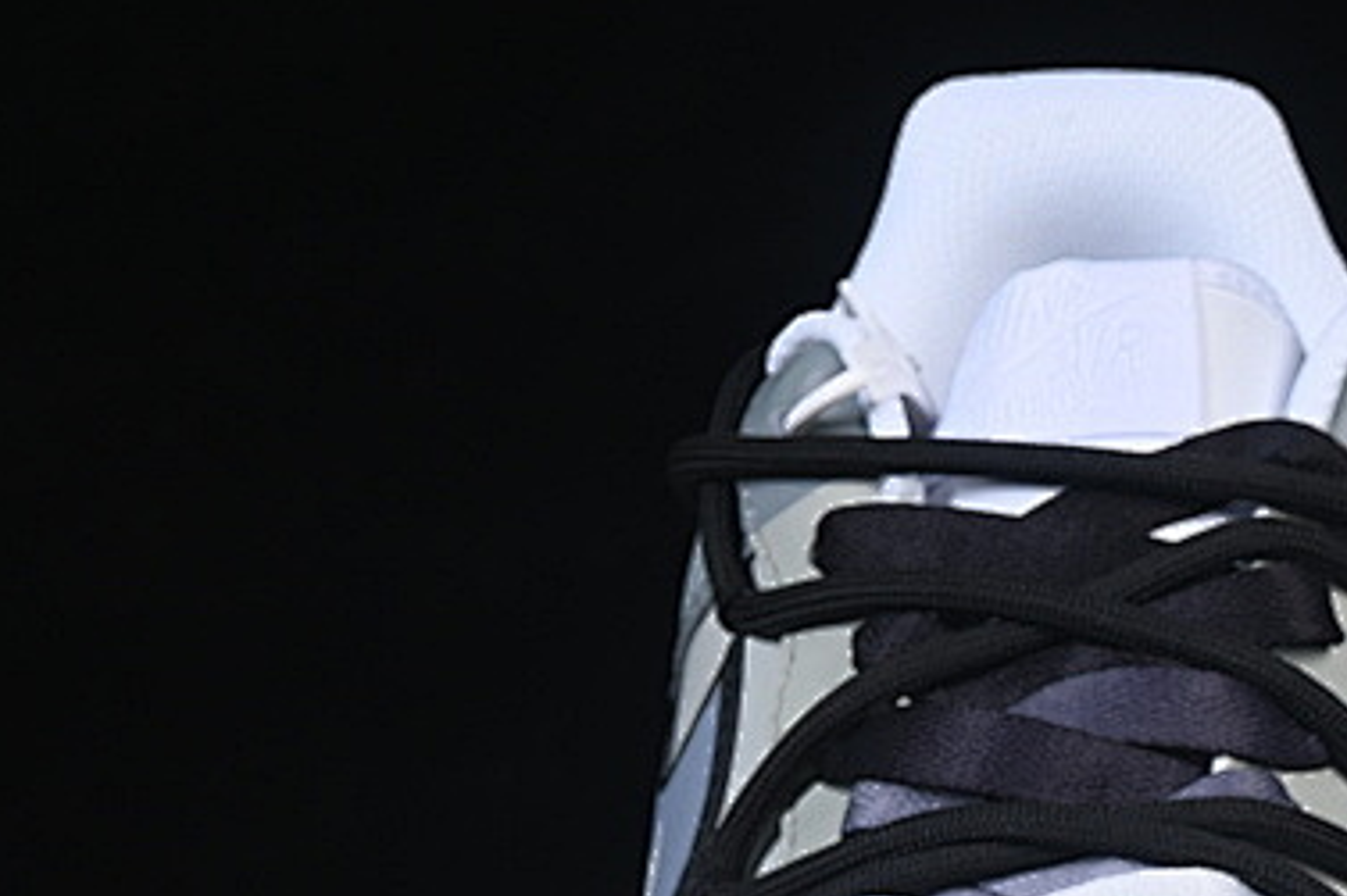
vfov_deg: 6.3
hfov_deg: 9.5
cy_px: 1242
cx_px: 1451
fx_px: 8041
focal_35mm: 215
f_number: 8
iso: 160
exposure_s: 1/80
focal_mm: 50
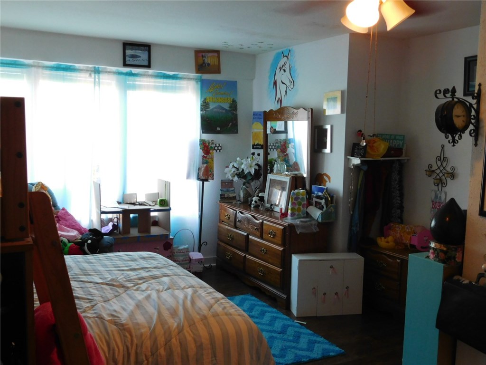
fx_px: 505
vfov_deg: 39.7
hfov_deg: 51.4
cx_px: 243
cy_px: 182
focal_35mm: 36
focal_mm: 6.3
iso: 280
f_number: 3.5
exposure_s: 1/30
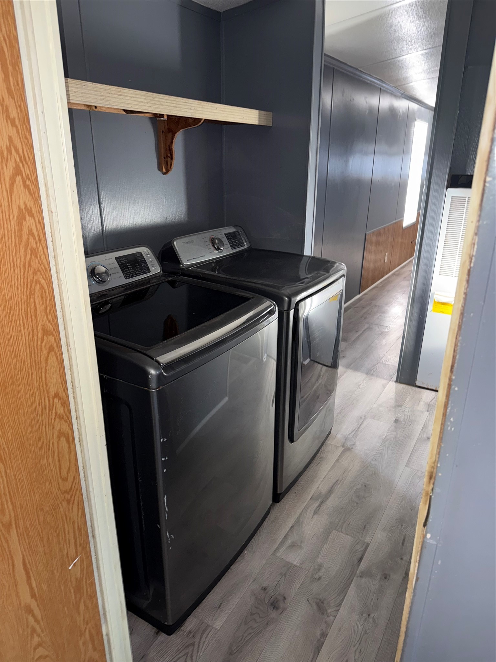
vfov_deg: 71.6
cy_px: 331
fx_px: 459
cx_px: 248
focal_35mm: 24
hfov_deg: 56.8
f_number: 1.78
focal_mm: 6.76
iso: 125
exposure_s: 1/13
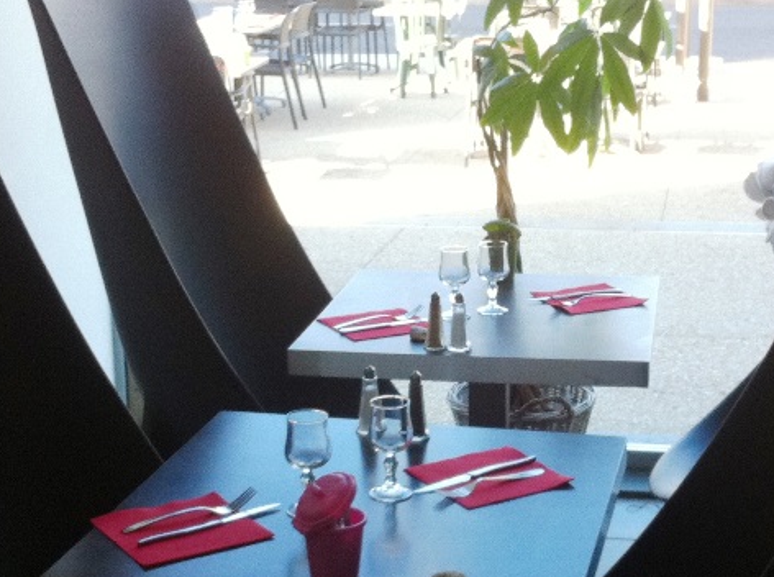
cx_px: 490
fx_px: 1696
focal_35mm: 76
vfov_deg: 19.3
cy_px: 363
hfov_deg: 25.6
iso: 125
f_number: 2.8
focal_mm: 3.85
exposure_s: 1/120
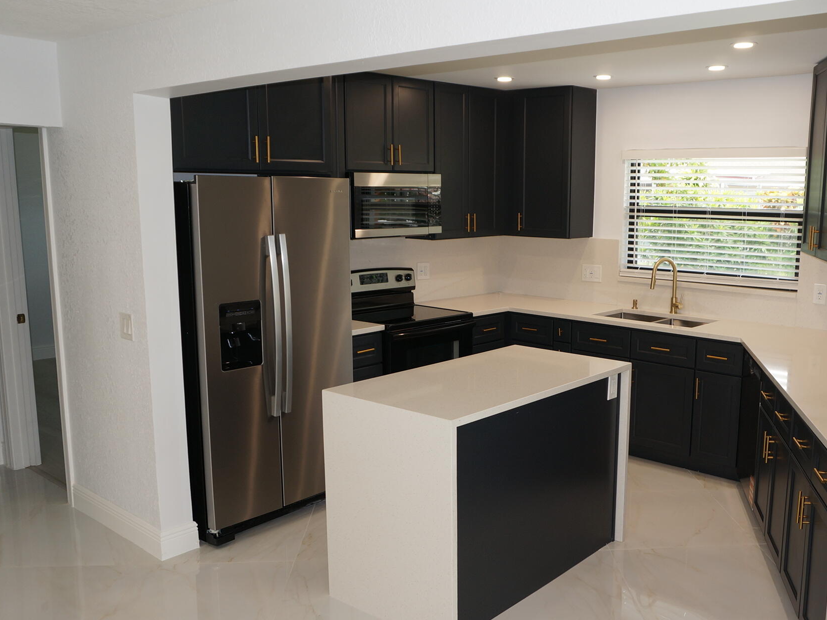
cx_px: 520
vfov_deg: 41.8
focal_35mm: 34
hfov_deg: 53.3
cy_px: 331
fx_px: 812
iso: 125
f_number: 4
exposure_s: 1/60
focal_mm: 16
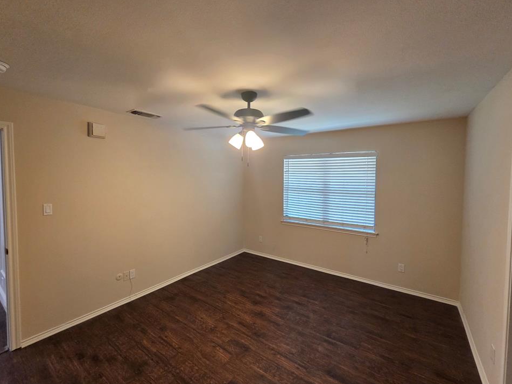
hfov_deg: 102.0
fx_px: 207
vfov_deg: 85.6
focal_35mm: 14
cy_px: 185
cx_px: 246
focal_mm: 2.2
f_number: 2.2
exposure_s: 1/60
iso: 250
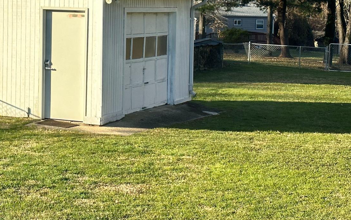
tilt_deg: -5.7
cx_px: 109
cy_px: 65
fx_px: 909
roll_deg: -1.7
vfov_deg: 13.7
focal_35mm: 95
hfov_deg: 21.7
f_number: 1.78
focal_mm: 6.86
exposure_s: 1/1357
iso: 64
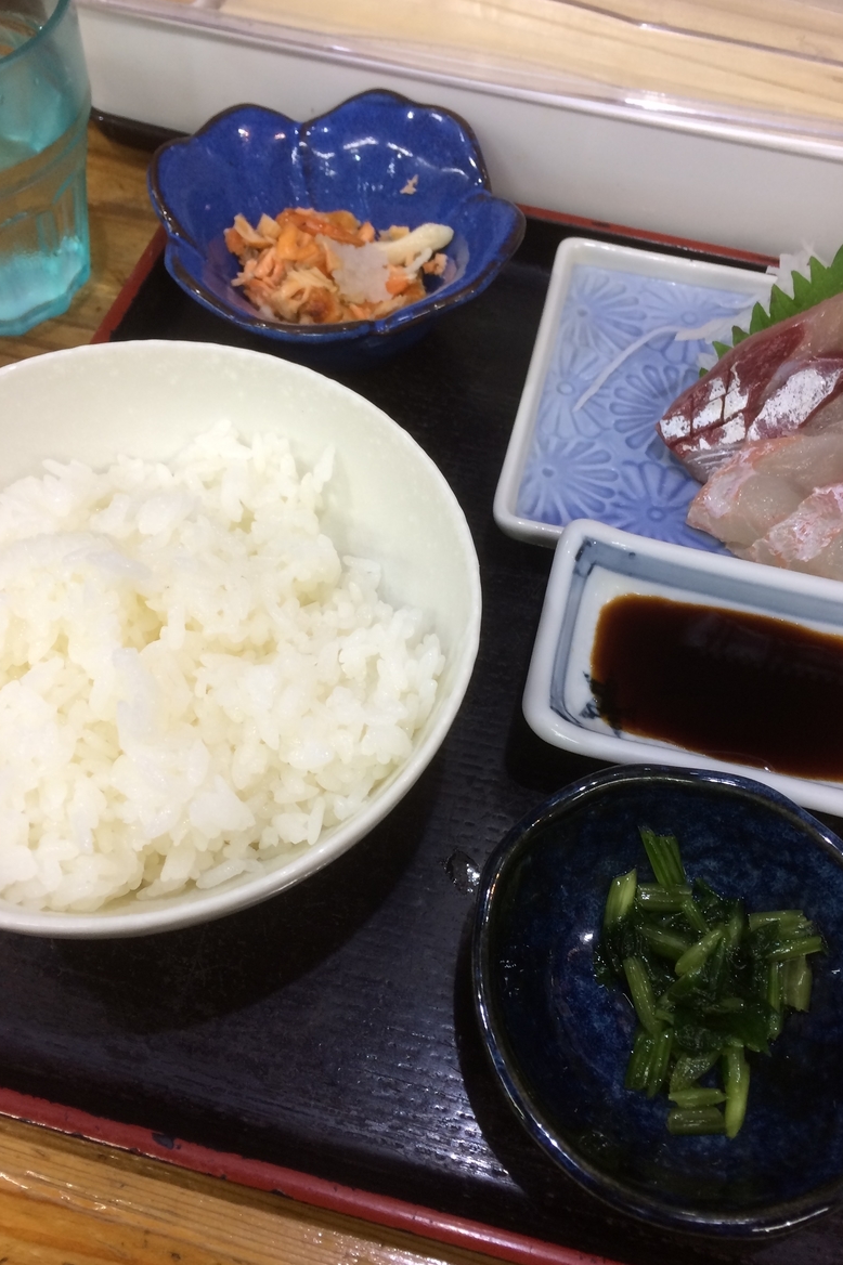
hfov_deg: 42.3
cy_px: 628
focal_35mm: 31
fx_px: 1089
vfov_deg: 60.3
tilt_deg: -60.8
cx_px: 445
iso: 80
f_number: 2.2
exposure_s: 1/30
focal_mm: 4.15
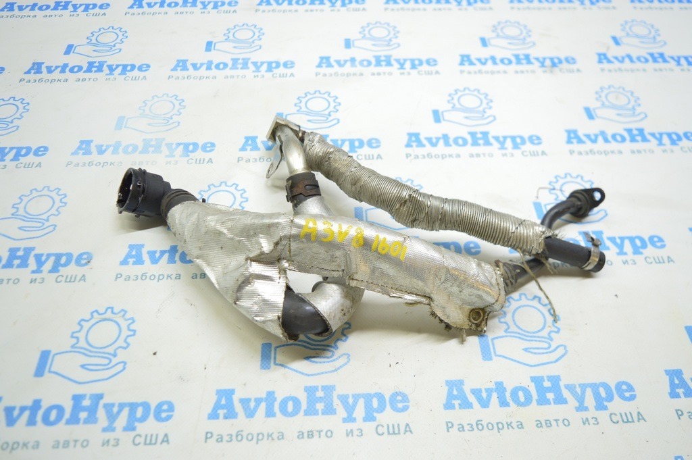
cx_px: 346
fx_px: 605
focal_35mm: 32
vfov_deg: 41.6
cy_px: 230
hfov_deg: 59.5
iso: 400
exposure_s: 1/40
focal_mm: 21
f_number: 3.8
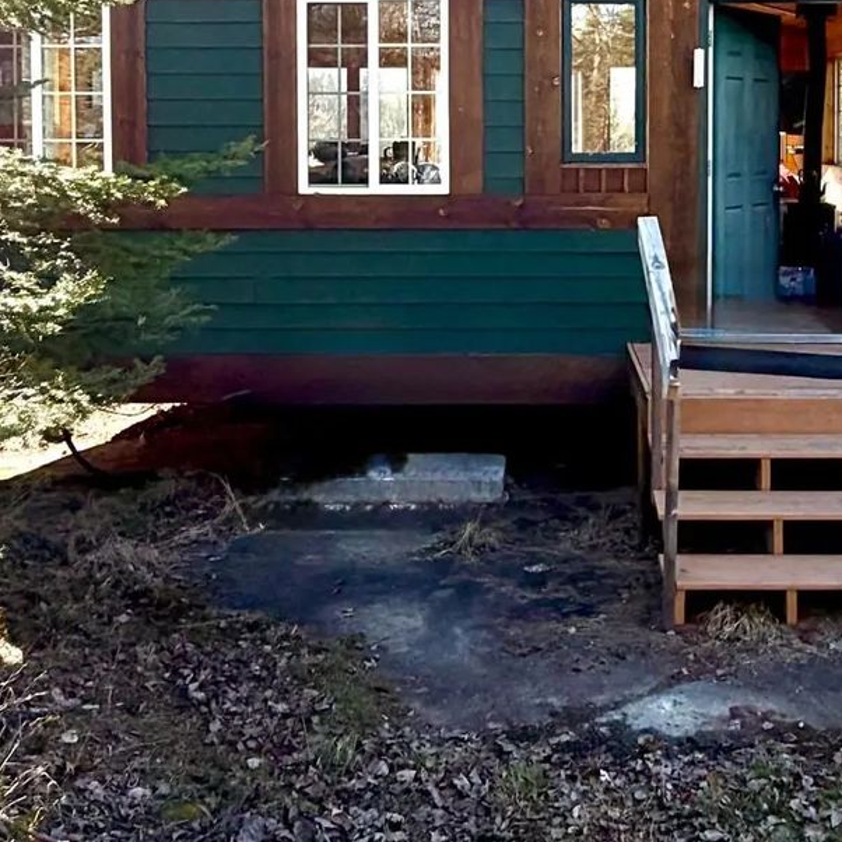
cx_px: 537
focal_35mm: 28
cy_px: 93
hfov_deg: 56.5
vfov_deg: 51.1
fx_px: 771
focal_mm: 2.22
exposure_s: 1/679
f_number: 2.2
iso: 40
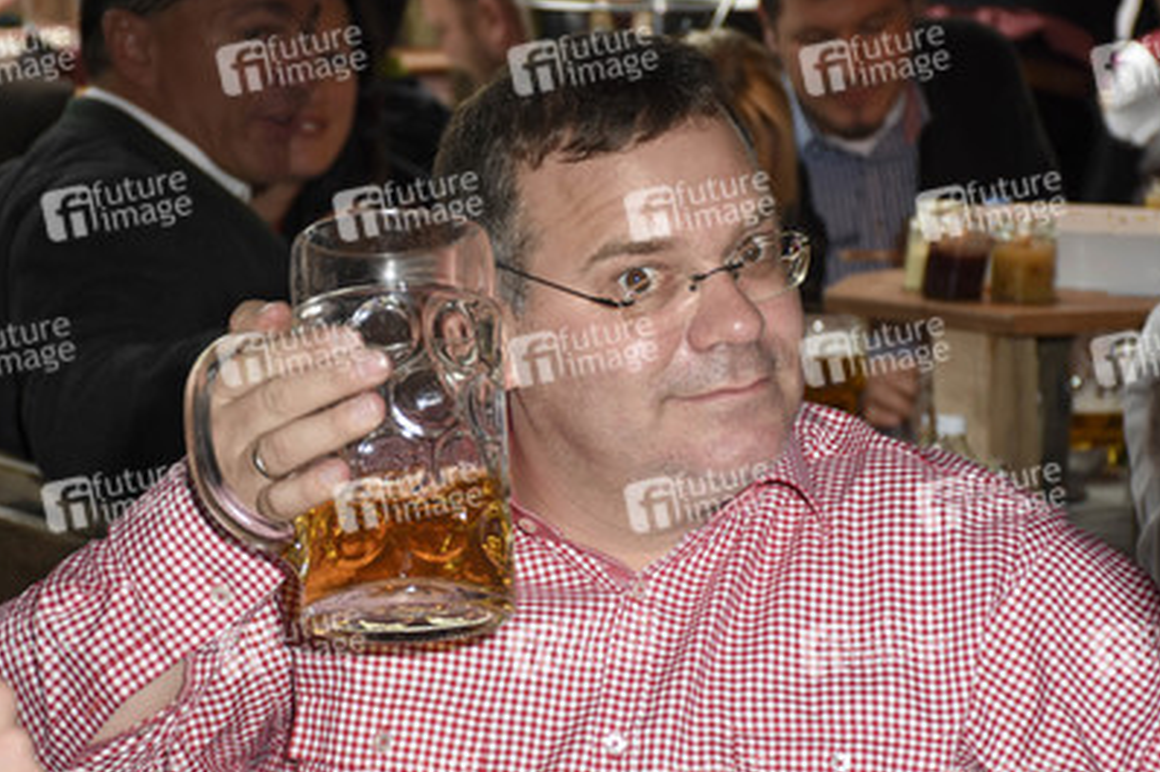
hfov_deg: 17.2
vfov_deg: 11.5
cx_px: 622
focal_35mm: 119
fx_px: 3833
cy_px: 425
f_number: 5.6
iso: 640
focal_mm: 70
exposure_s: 1/125
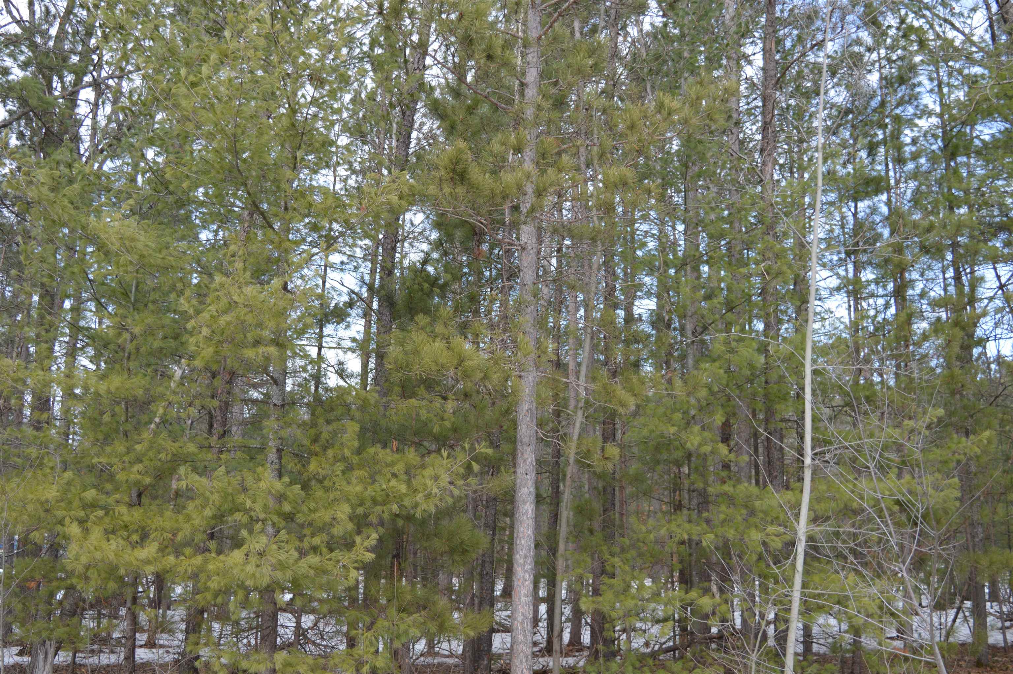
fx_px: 1096
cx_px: 506
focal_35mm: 39
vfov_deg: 34.1
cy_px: 337
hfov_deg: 49.6
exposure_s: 1/125
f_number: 5.6
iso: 100
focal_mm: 26
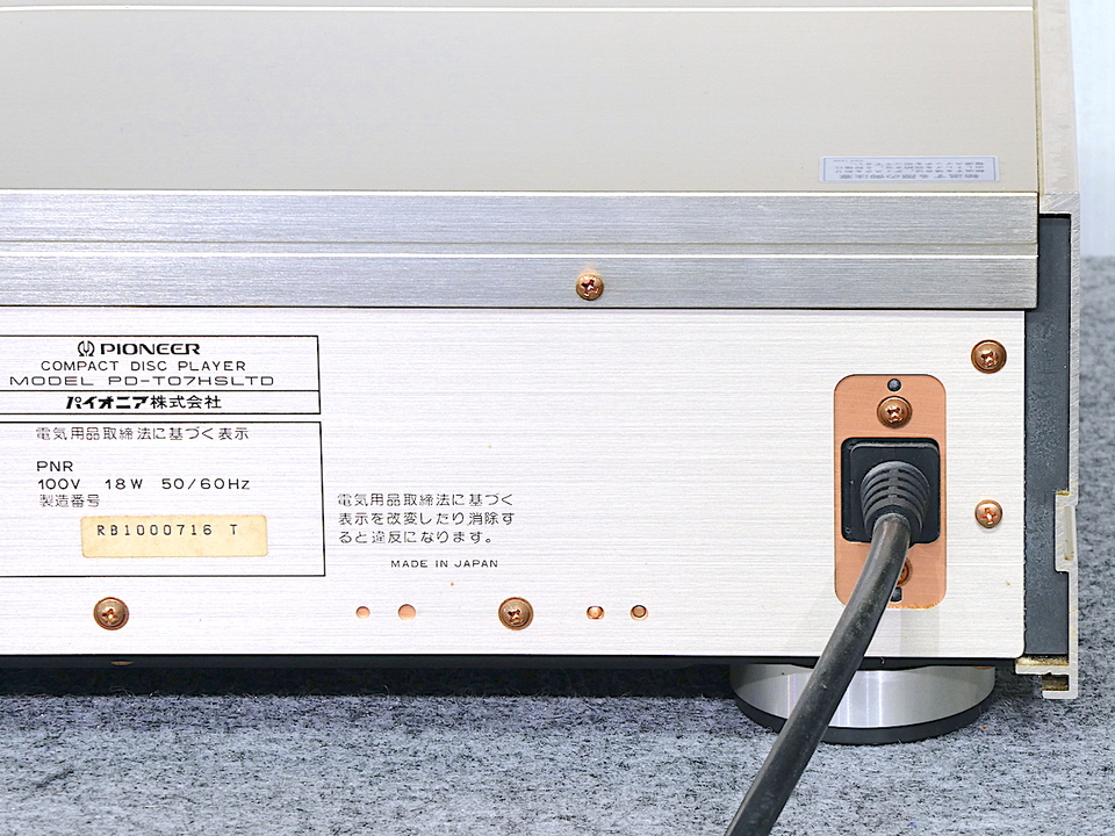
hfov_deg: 9.2
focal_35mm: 214
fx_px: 6893
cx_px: 558
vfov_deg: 6.9
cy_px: 418
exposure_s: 1/4
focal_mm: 38.4
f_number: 5.6
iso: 100
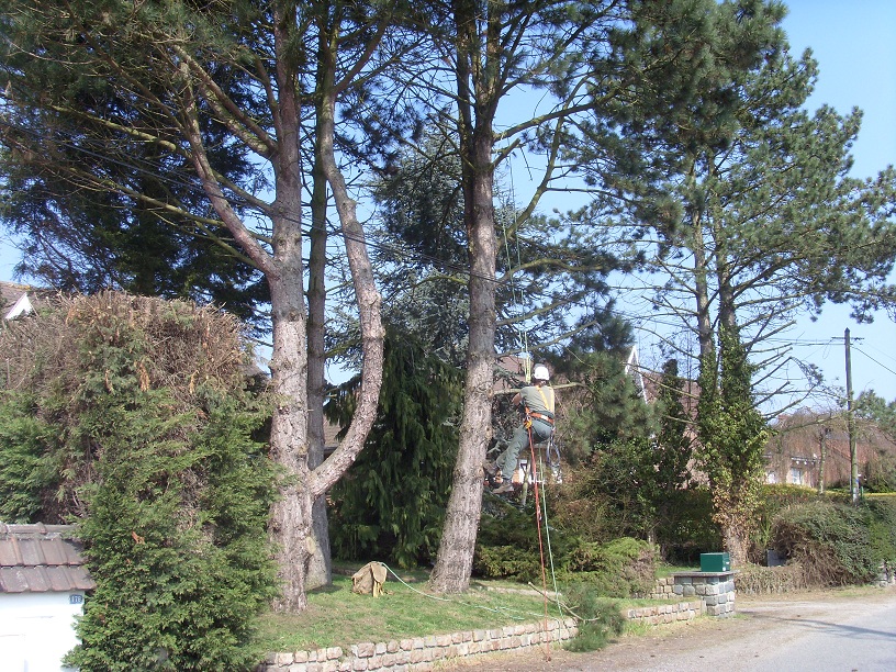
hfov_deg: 51.4
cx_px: 448
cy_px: 336
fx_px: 932
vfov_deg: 39.7
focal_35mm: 36
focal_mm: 6
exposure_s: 1/250
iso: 80
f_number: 5.5
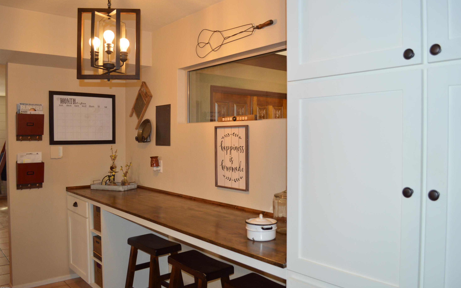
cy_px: 141
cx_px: 230
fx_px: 352
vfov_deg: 44.5
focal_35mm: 28
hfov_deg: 66.5
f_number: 3.5
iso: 400
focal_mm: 18
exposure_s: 1/60
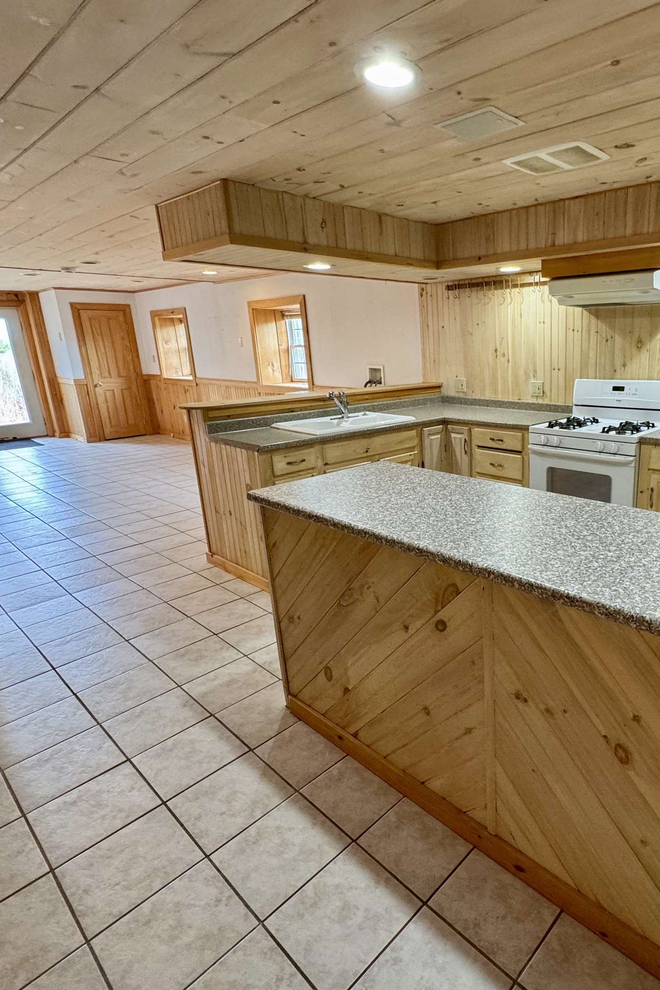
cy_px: 491
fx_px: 550
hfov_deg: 59.1
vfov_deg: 84.0
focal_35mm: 20
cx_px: 485
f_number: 2.2
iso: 200
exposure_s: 1/60
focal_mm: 2.22
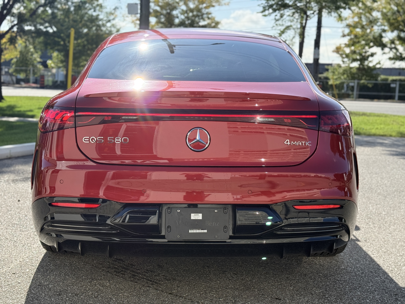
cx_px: 202
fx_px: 562
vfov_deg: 30.3
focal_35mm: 48
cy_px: 152
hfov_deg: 39.7
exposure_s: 1/3891
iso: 100
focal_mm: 6.76
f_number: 1.78
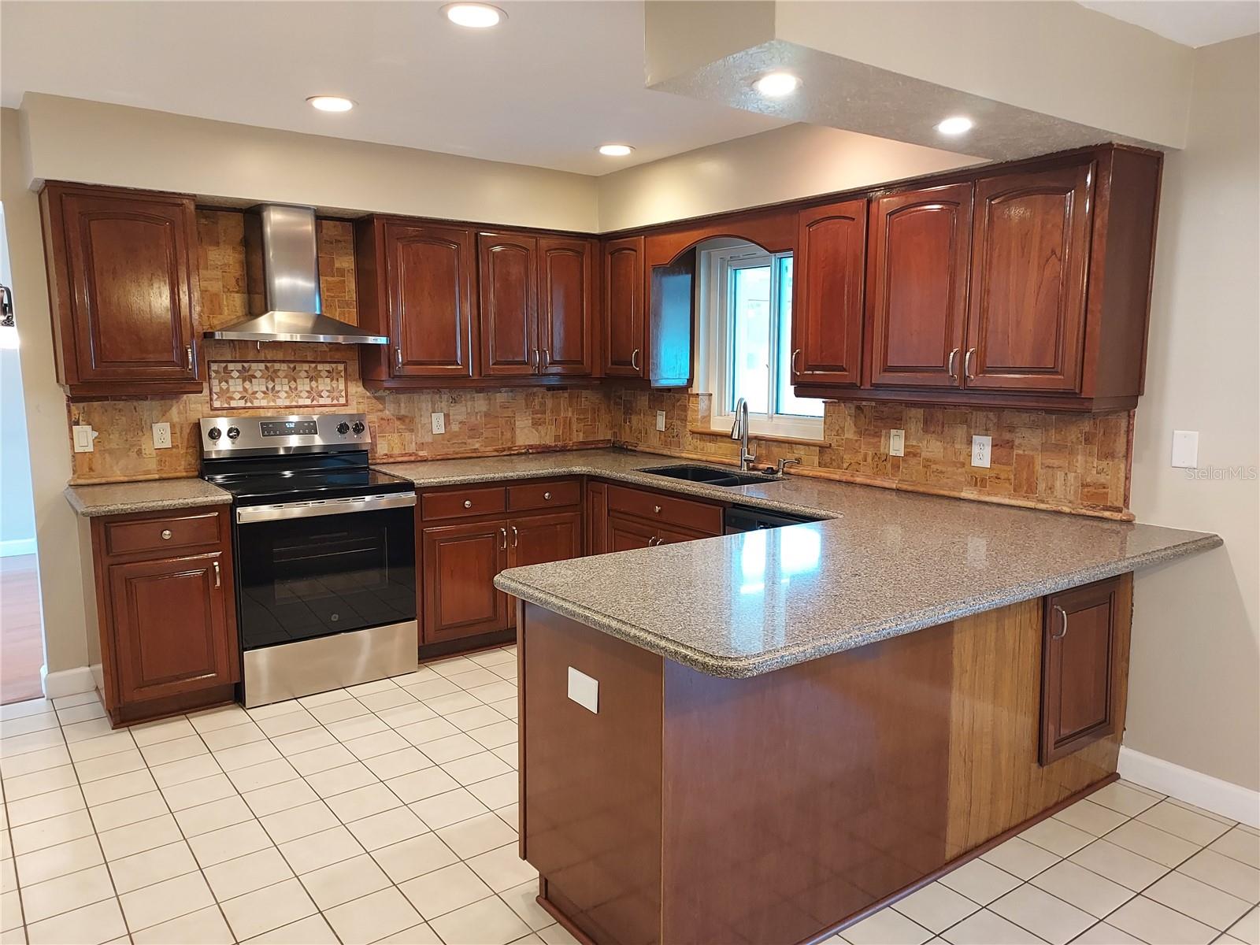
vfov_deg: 56.8
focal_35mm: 24
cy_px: 472
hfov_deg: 71.6
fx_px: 874
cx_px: 630
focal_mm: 4.6
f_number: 1.8
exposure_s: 1/60
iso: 400
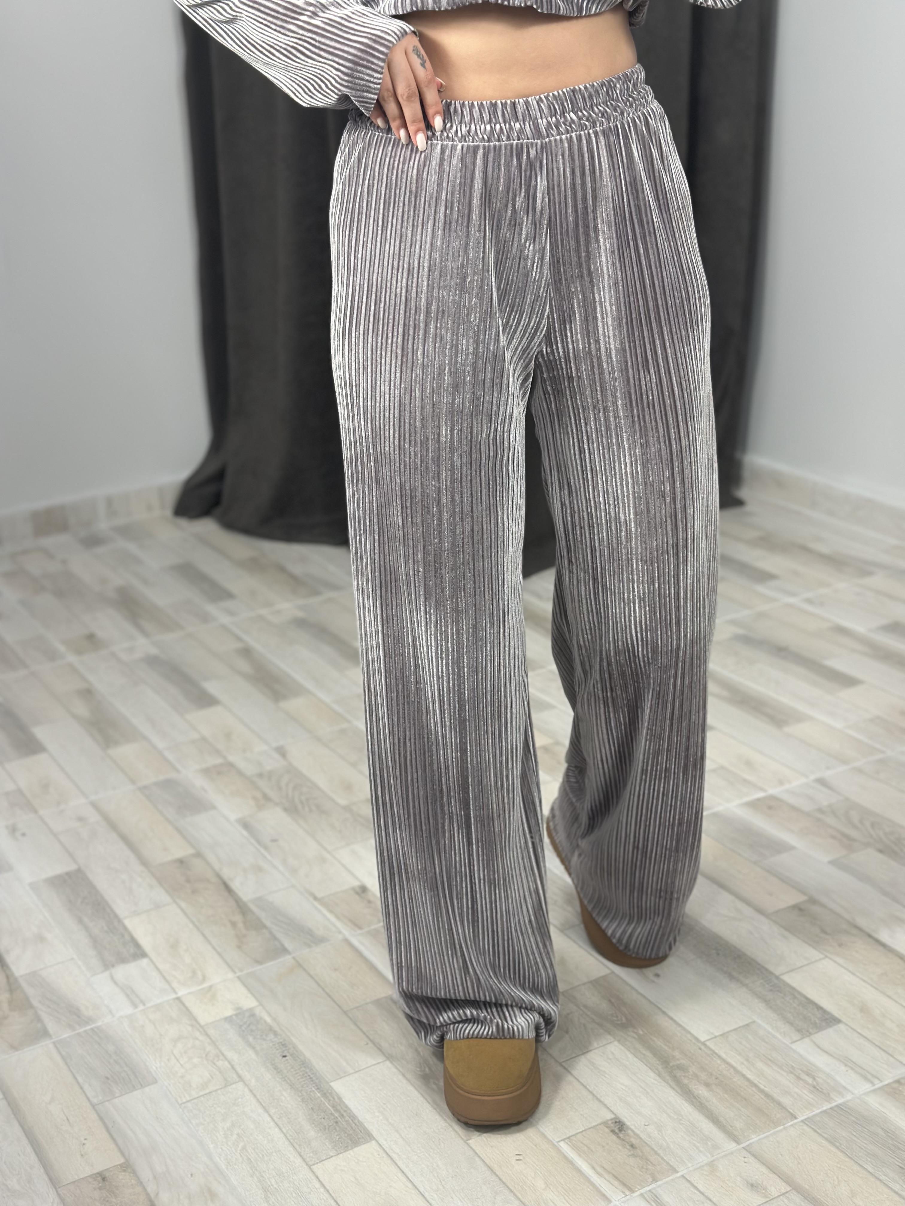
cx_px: 452
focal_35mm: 48
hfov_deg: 30.3
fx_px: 1673
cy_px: 603
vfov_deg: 39.7
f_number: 1.78
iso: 160
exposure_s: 1/100
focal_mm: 6.86
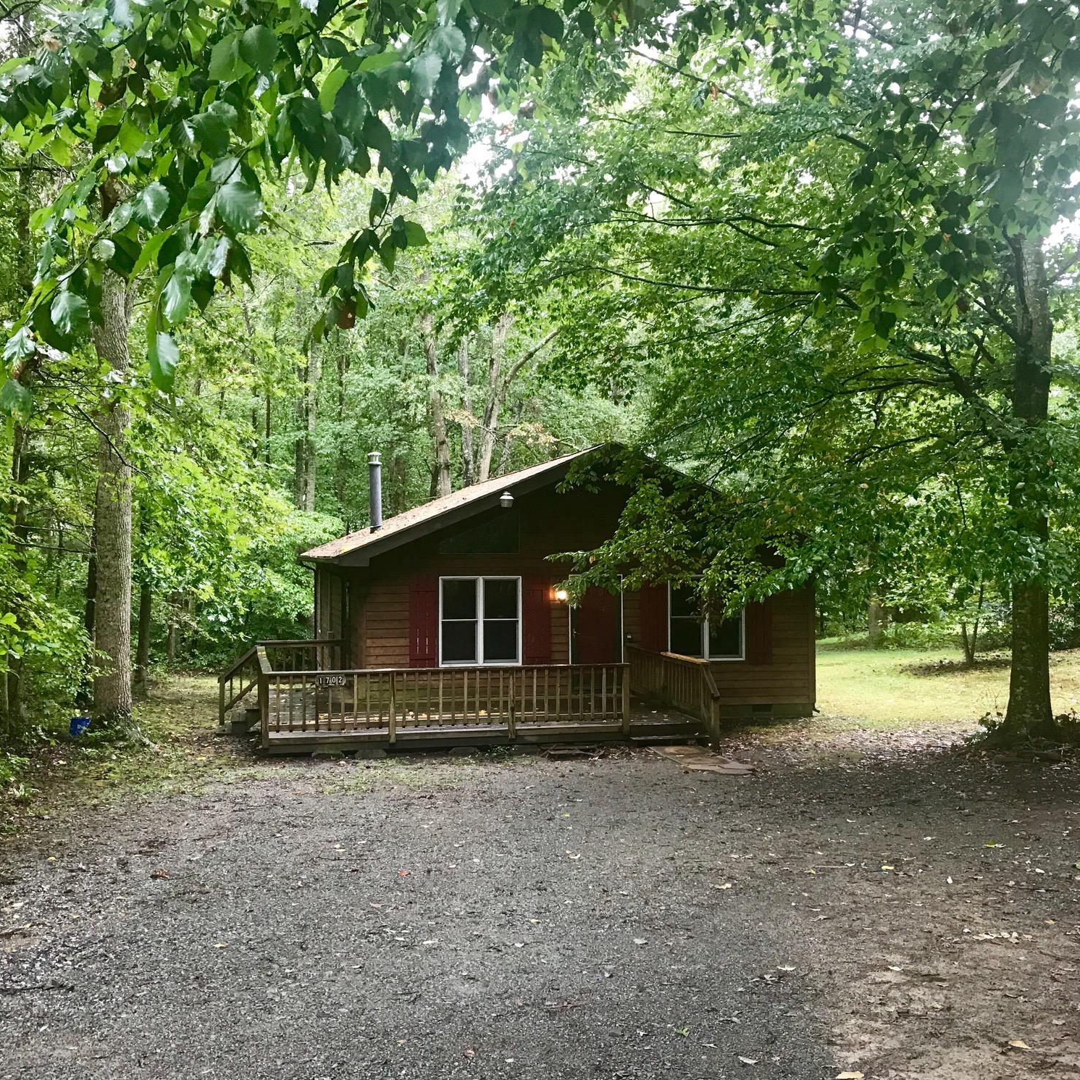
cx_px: 536
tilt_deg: +0.1
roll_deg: -0.3
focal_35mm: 34
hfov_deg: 48.5
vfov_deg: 48.4
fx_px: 1200
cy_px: 555
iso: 40
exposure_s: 1/20
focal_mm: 3.99
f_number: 1.8
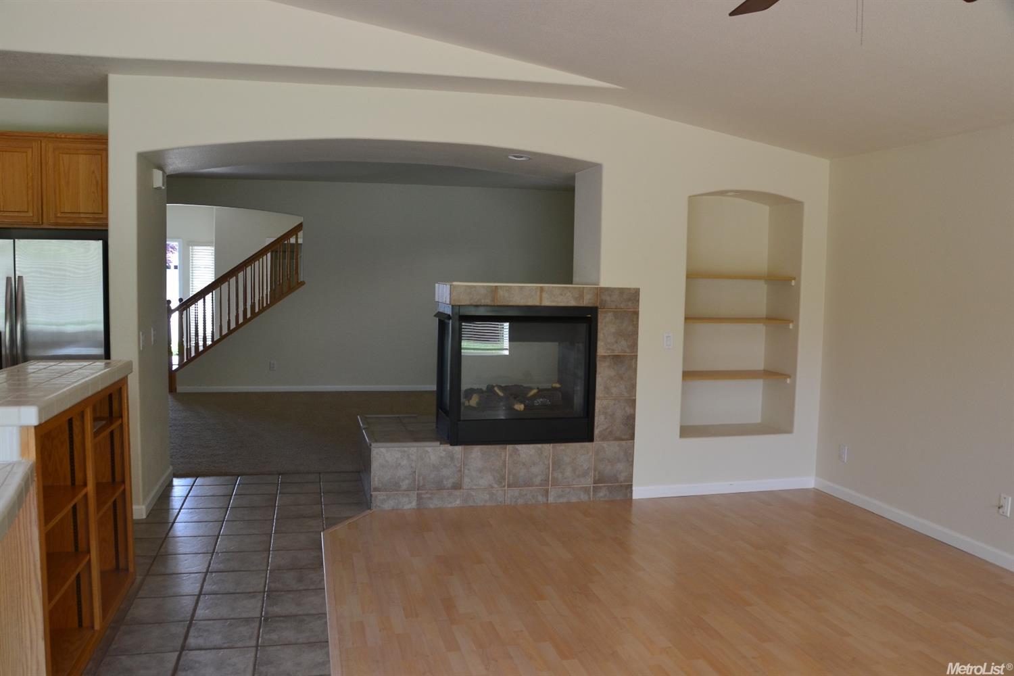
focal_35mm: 27
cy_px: 338
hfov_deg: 67.4
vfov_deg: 47.9
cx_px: 507
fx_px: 760
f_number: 7.1
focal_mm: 18
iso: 400
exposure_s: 1/25
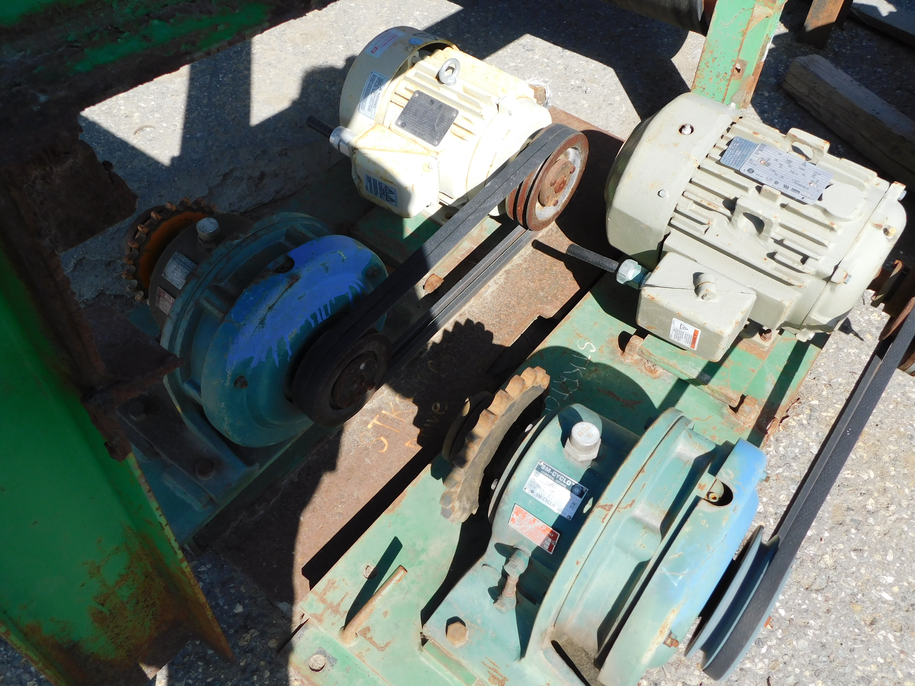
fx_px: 740
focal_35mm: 28
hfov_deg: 63.4
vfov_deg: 49.7
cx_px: 458
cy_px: 343
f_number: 3.2
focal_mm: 4.9
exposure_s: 1/800
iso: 125
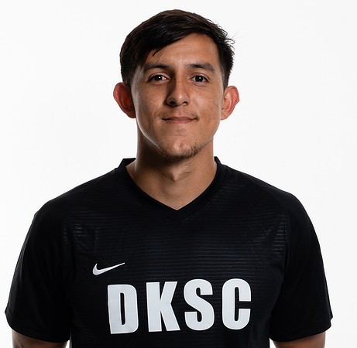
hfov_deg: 12.4
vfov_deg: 12.1
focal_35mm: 142
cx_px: 174
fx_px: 1640
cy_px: 200
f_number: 10
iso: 100
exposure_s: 1/200
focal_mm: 50
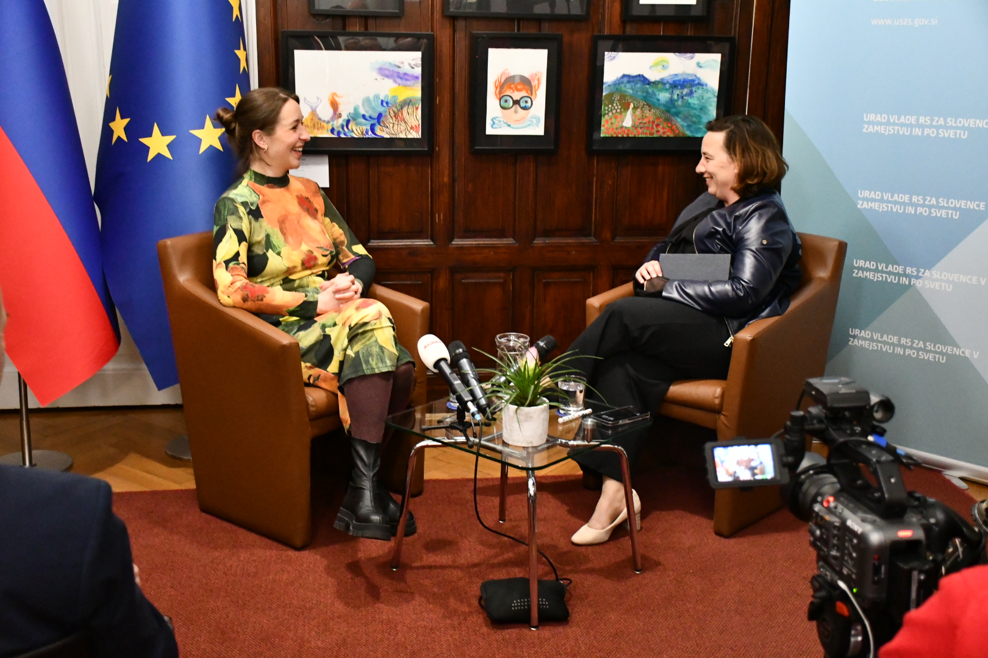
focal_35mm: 45
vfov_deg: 29.9
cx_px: 494
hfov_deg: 43.6
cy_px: 329
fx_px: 1235
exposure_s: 1/60
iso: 8000
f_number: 4
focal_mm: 30
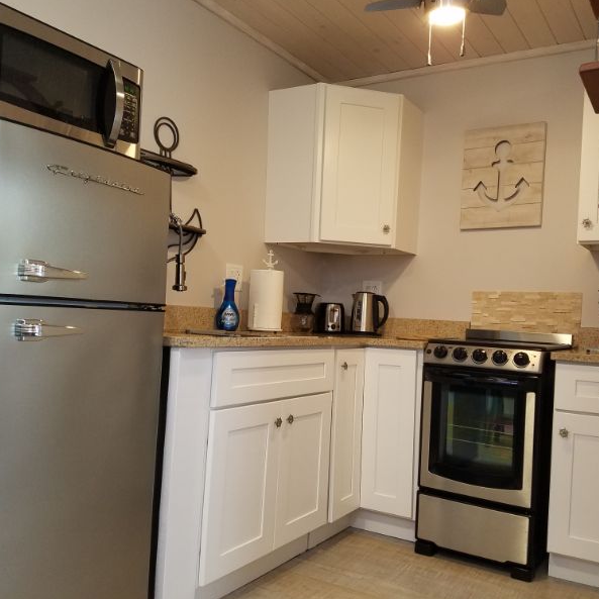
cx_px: 339
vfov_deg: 52.5
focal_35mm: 31
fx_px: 607
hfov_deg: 52.4
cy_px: 297
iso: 160
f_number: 1.7
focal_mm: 4.2
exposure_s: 1/60
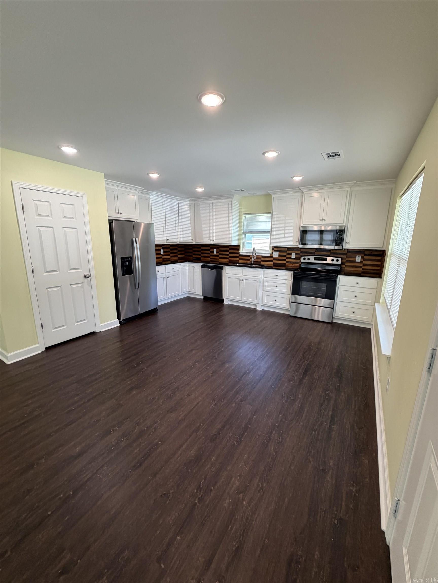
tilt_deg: -11.6
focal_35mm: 14
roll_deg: -1.8
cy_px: 292
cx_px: 219
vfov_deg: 102.1
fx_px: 236
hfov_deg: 85.7
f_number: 2.2
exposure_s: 1/120
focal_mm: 2.22
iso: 200
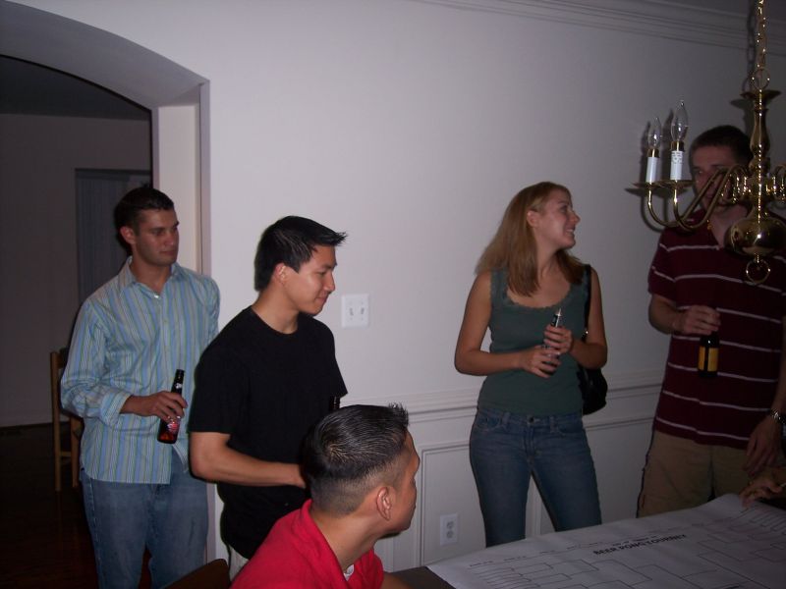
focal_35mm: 39
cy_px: 294
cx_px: 393
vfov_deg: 36.8
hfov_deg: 47.9
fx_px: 886
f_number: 2.8
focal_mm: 8
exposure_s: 1/60
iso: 100
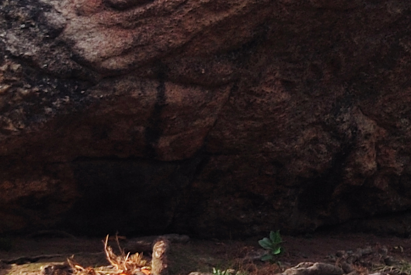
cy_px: -110
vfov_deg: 4.7
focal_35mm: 293
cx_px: 971
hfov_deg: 6.7
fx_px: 3349
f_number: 9
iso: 100
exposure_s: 1/80
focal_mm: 34
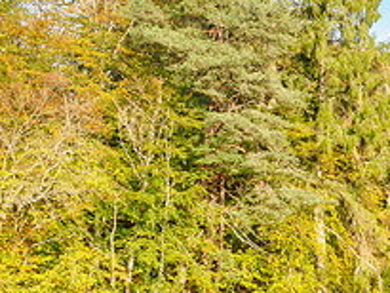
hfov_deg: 23.9
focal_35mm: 68
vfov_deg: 20.2
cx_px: 550
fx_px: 767
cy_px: 353
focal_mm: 12
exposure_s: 1/200
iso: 400
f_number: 5.6
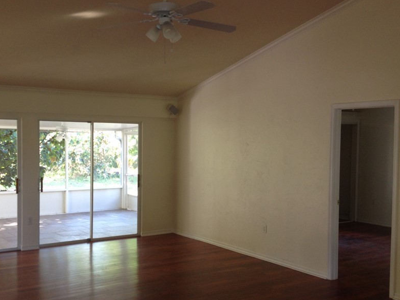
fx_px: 531
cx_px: 171
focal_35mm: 46
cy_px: 162
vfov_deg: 31.5
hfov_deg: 41.1
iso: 64
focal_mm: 4.28
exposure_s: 1/20
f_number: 2.4
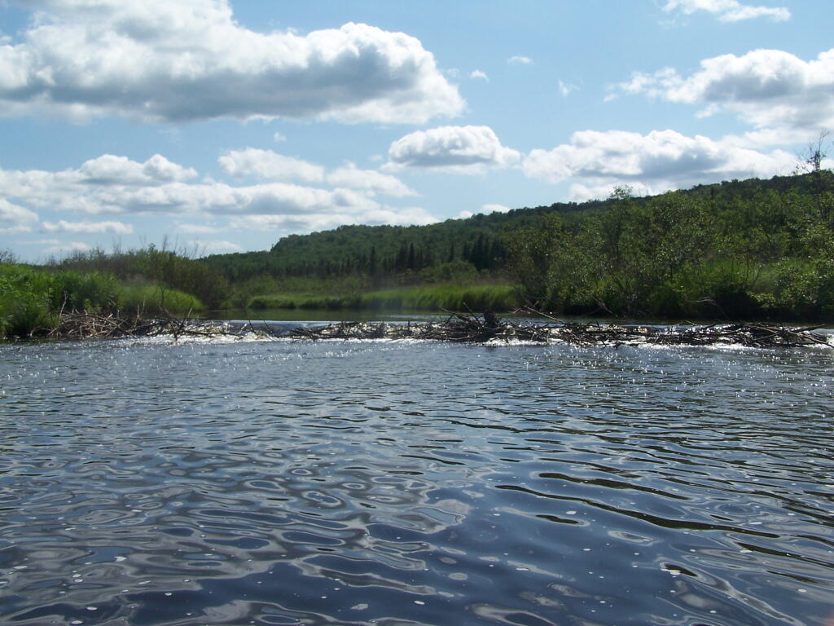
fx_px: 916
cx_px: 417
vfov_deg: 37.7
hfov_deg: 49.0
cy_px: 313
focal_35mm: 38
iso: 80
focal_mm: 6.3
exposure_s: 1/800
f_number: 5.6
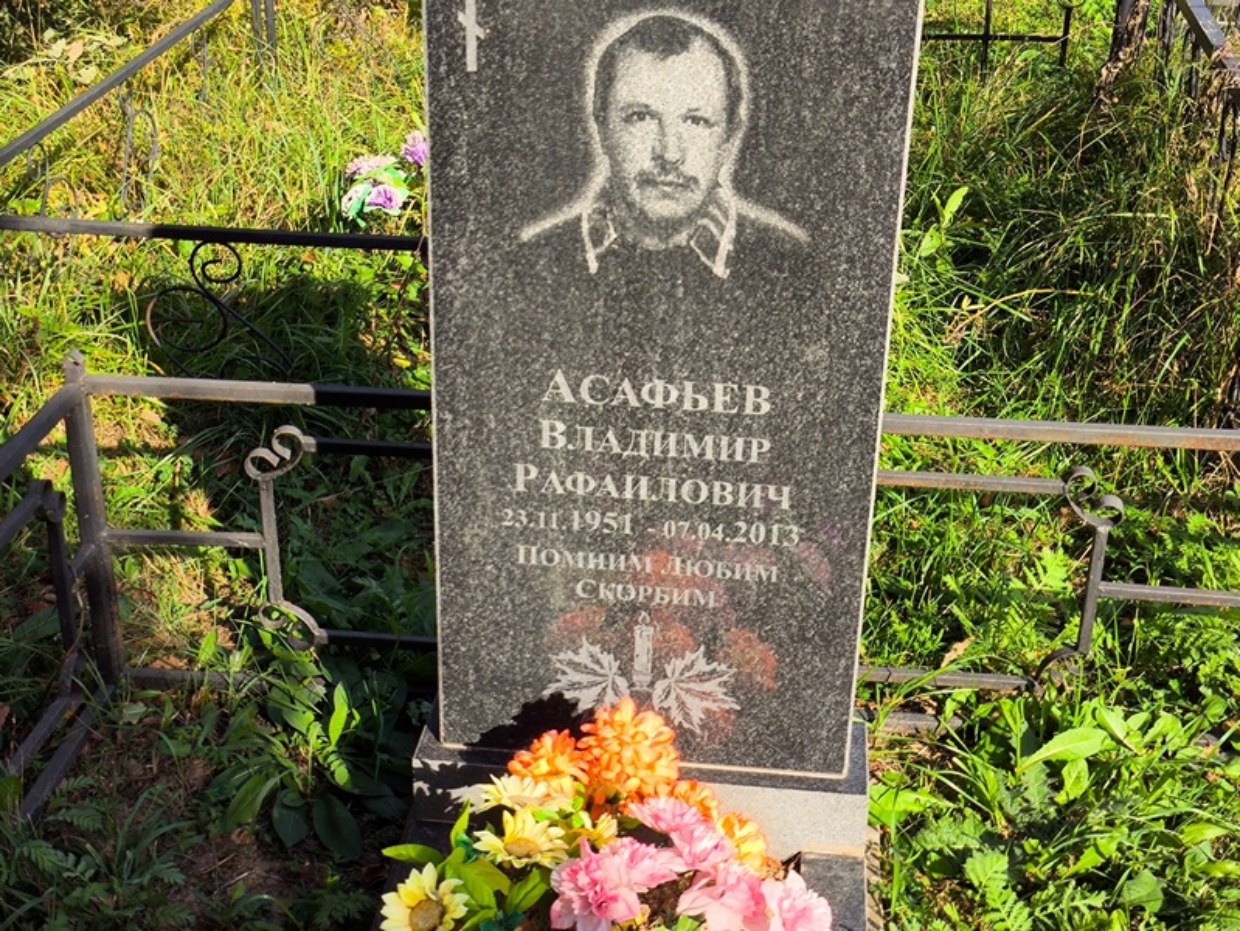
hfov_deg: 38.2
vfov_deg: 29.1
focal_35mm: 50
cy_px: 466
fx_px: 1792
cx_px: 620
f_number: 1.7
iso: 50
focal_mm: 4.71
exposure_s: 1/1014
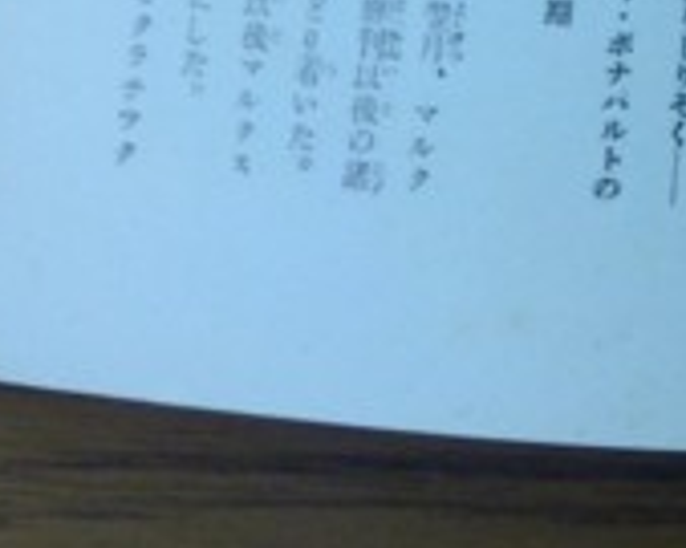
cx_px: 1165
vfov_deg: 9.7
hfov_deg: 11.9
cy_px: -418
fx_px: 3084
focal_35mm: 152
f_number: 2.4
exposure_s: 1/24
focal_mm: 3.3
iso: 32
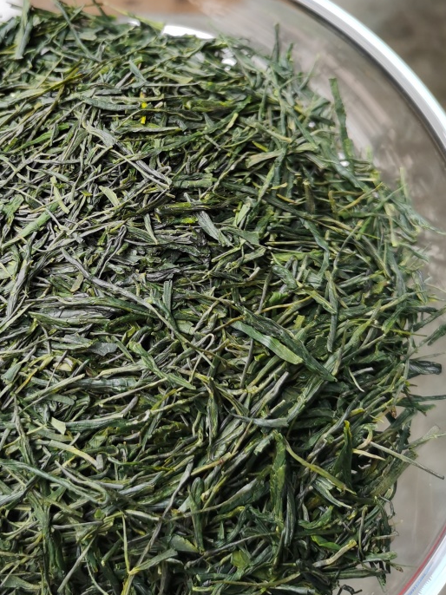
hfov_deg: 33.6
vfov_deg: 44.4
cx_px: 106
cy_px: 216
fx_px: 722
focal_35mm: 42
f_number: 1.8
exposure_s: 1/100
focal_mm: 5.58
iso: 100
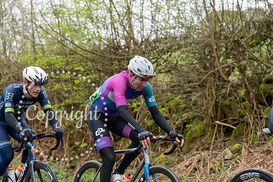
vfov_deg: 15.9
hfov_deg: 23.6
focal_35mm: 86
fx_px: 652
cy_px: 91
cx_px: 136
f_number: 3.5
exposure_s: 1/1000
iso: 1600
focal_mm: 86
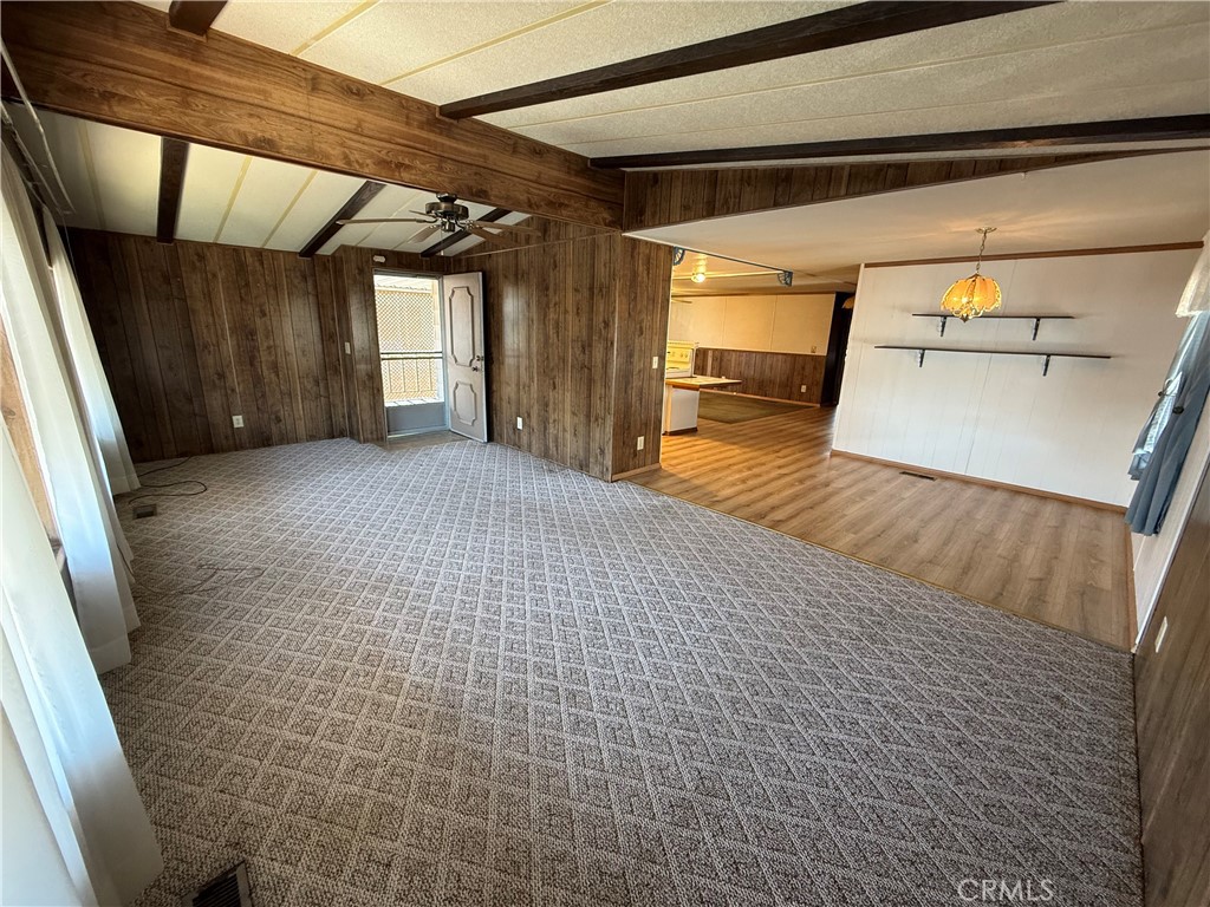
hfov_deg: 102.1
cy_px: 454
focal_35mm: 14
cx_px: 605
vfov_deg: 85.7
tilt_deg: -15.0
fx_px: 489
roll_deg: -2.1
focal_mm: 2.22
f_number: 2.2
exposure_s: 1/60
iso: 250
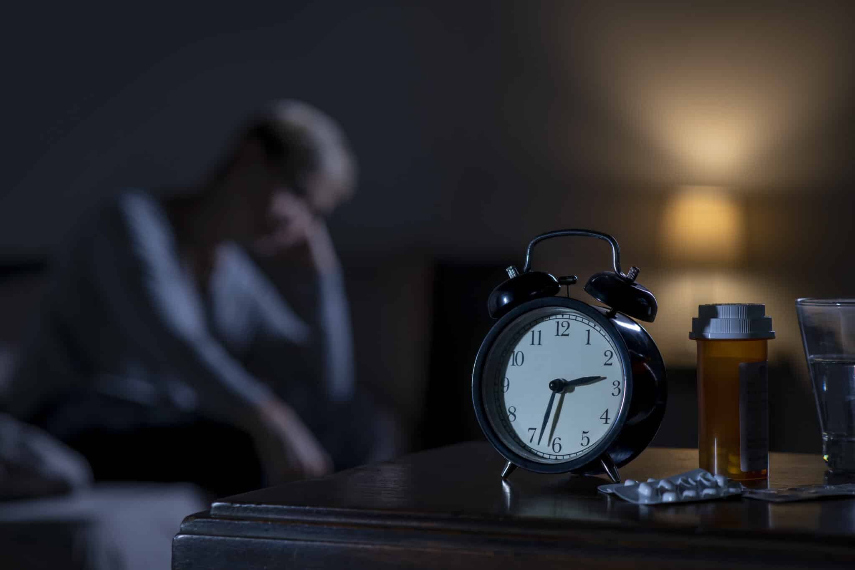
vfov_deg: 16.1
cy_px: 285
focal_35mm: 85
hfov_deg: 23.9
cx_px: 428
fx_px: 2018
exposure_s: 1/40
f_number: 4.5
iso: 200
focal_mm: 85
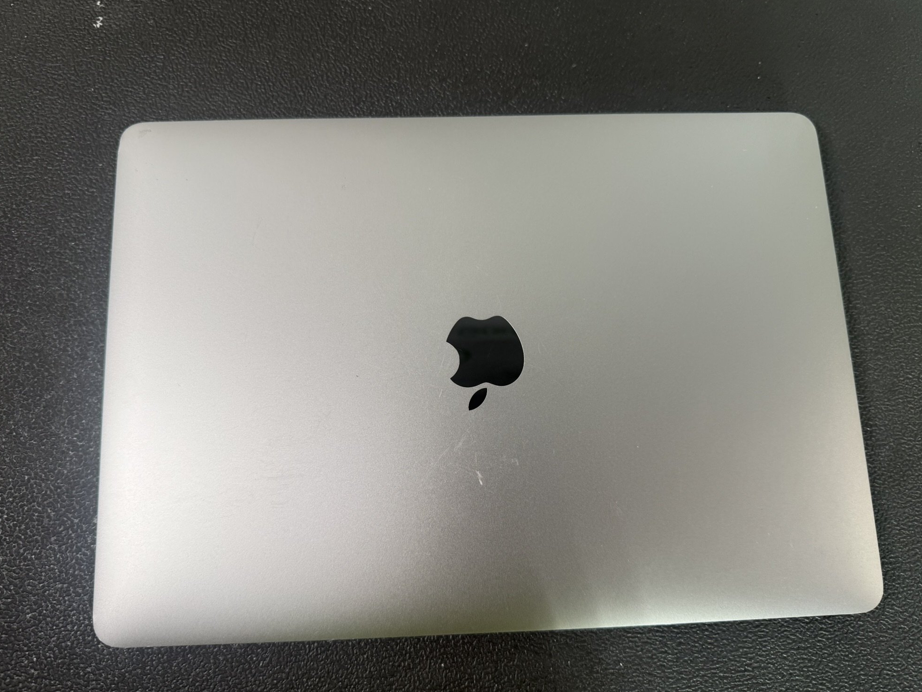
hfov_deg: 69.4
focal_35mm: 25
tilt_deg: -77.5
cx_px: 446
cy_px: 351
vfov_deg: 54.9
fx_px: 666
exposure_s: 1/119
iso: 80
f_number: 1.78
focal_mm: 6.76
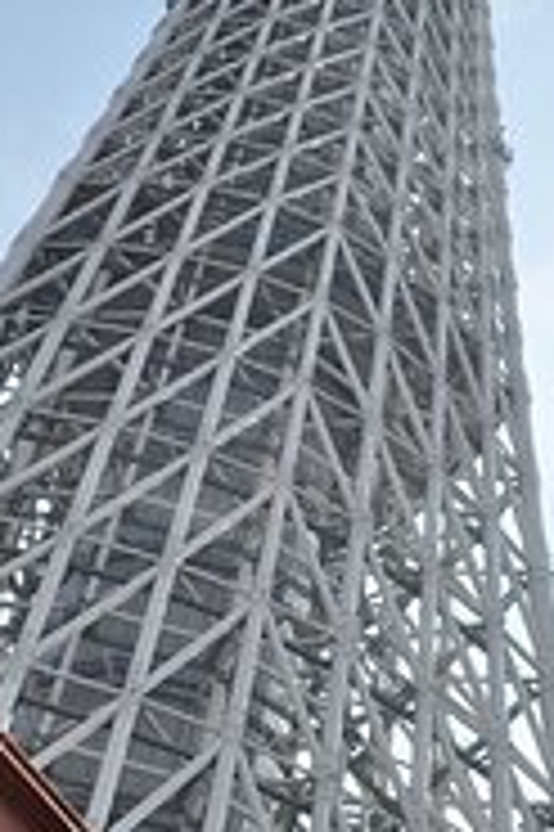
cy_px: 301
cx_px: 320
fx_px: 1919
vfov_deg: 24.4
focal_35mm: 83
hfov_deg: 16.4
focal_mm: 20
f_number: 10
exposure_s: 1/400
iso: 200
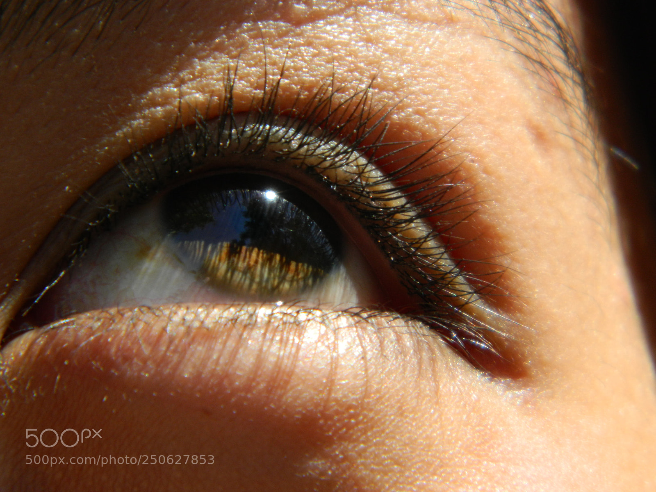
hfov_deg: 11.2
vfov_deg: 8.4
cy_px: 246
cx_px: 328
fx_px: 3354
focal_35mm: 177
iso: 80
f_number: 5.1
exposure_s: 1/200
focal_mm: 31.8
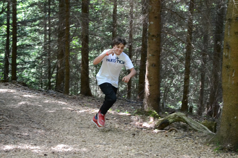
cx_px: 119
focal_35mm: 72
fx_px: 476
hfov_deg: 28.1
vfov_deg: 18.9
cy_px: 79
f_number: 5.6
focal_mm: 48
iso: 3200
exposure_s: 1/125
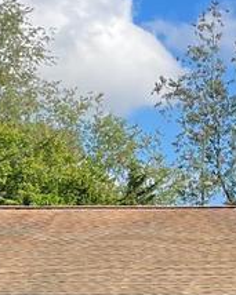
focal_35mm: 171
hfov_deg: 8.8
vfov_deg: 11.1
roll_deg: -0.6
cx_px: 353
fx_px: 1494
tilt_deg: +1.3
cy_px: 317
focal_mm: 4.2
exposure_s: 1/2053
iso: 32
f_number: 1.6
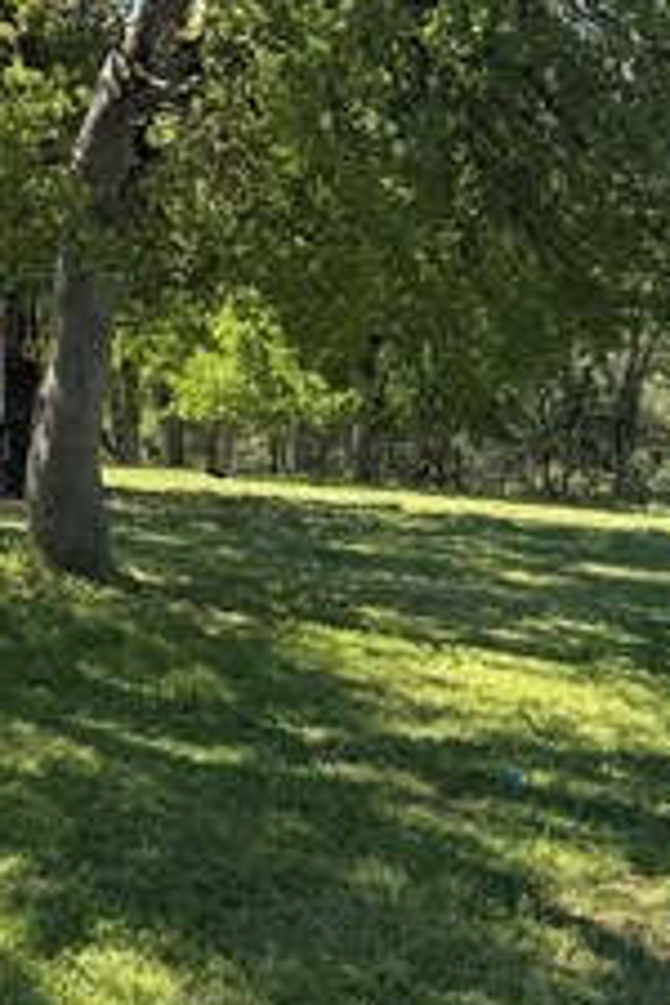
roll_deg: +1.0
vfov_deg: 27.3
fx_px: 1982
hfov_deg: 18.9
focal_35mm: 71
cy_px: 67
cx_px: 94
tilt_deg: +3.4
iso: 80
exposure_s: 1/1151
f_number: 1.78
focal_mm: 6.76
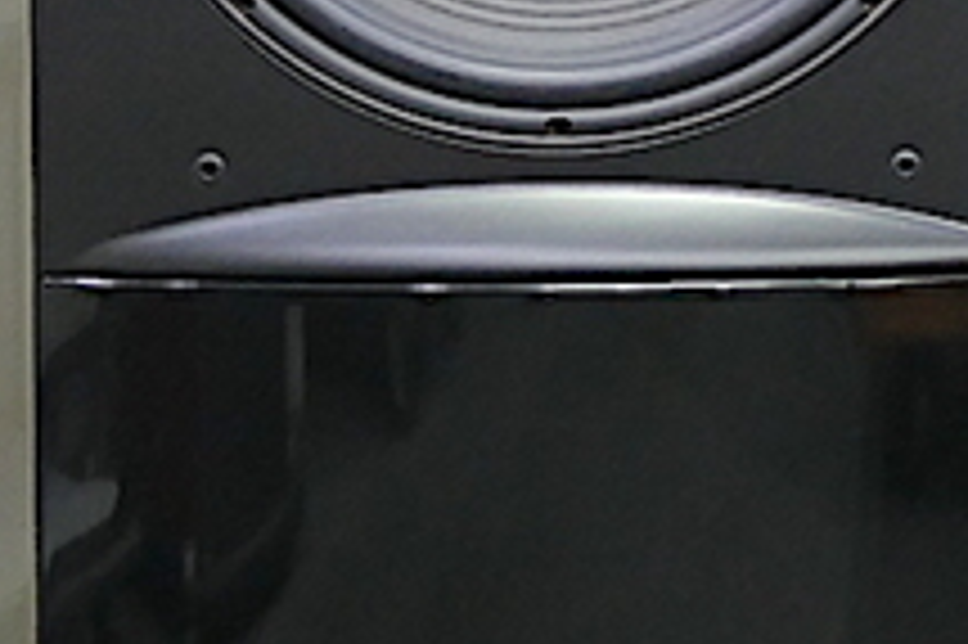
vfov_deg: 5.2
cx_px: 1220
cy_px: -135
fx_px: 7120
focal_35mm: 265
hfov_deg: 7.7
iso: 200
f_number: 4.2
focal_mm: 10.3
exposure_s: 1/4
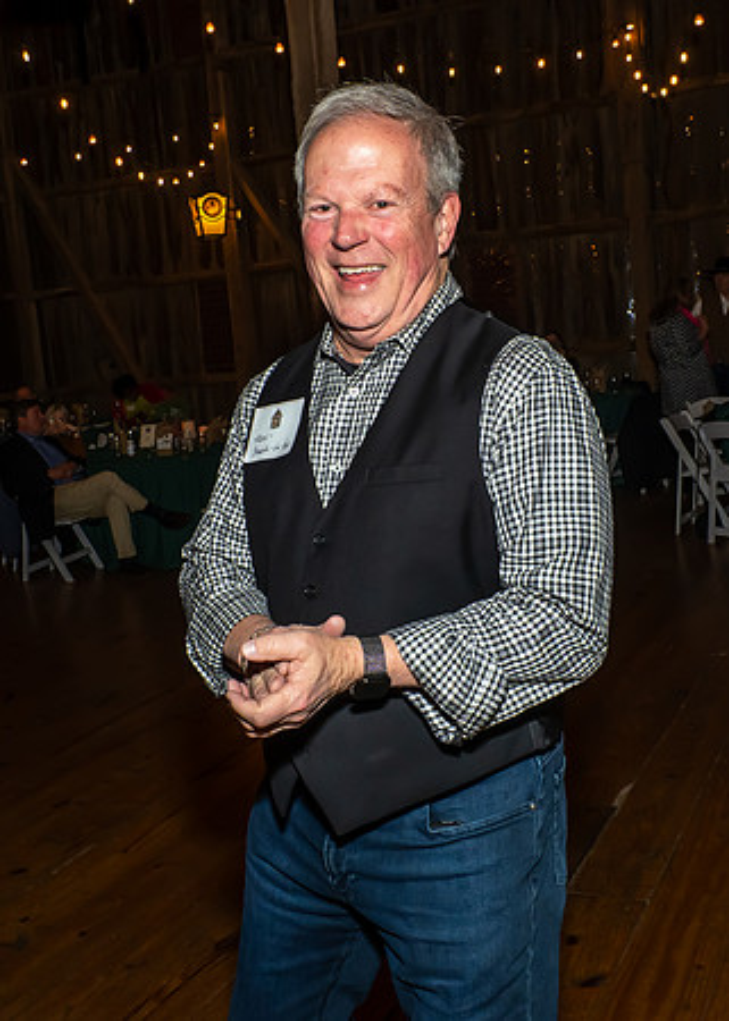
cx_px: 361
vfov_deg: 47.1
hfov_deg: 34.6
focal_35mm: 40
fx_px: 1171
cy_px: 459
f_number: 7.1
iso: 640
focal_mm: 17
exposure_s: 1/250
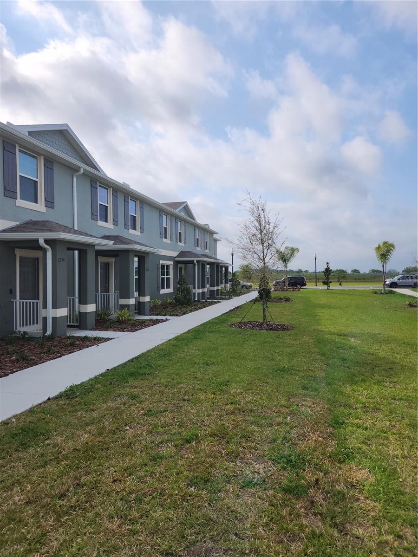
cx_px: 209
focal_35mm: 23
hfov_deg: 58.9
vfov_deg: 73.9
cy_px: 278
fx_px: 370
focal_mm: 5.4
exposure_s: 1/2404
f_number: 1.8
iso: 20
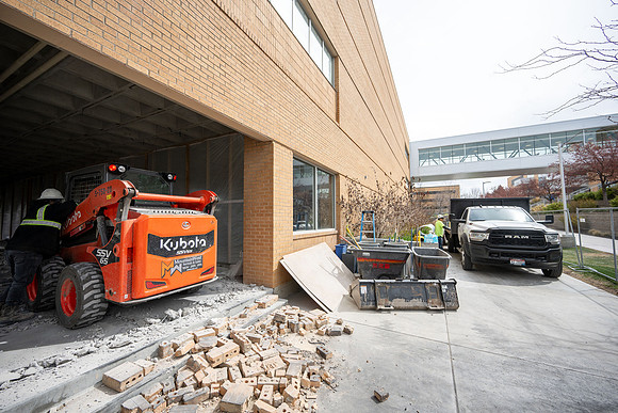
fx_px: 240
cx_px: 309
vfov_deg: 81.2
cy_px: 206
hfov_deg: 104.2
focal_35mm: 14
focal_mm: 14
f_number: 4
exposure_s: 1/1000
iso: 100
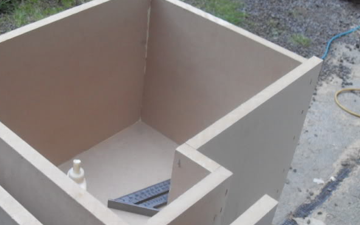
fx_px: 520
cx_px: 128
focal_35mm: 53
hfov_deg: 37.9
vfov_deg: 24.4
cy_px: 112
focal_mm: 6.3
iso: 200
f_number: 2.8
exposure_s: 1/15
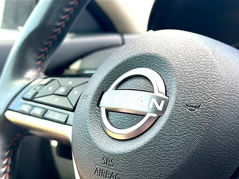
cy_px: 90
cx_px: 120
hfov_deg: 42.9
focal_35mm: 44
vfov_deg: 32.9
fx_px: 304
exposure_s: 1/110
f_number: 1.78
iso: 50
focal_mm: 6.86
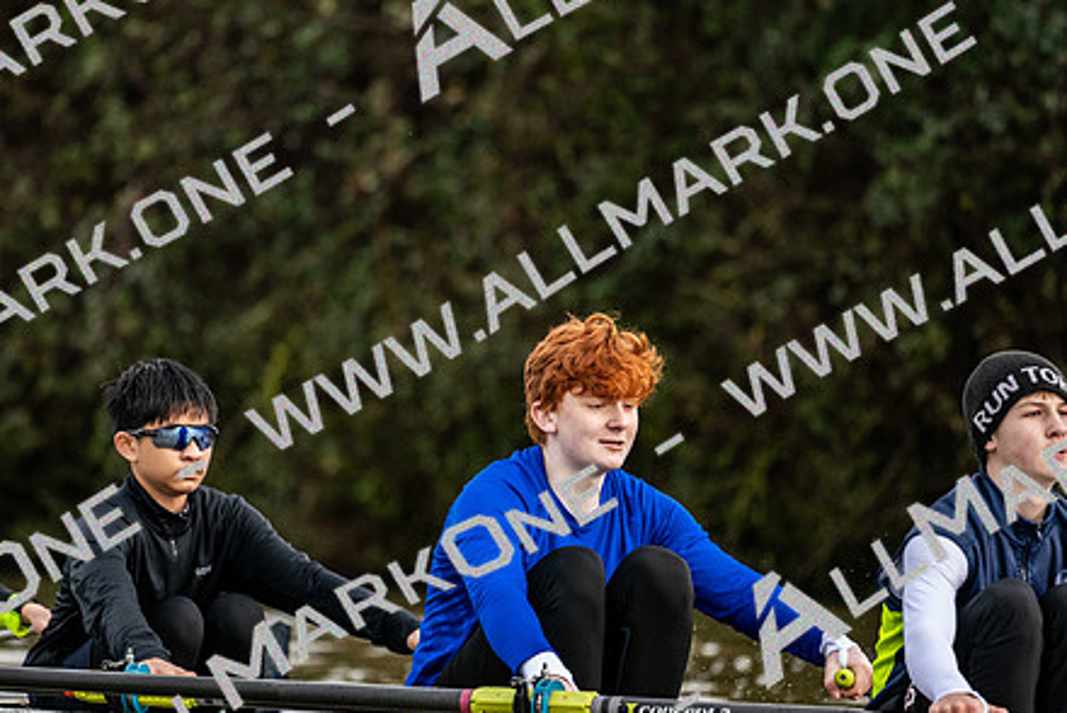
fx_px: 15629
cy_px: 457
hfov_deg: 3.9
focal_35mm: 527
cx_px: 546
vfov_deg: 2.6
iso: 2000
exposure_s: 1/1600
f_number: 4.5
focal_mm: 400
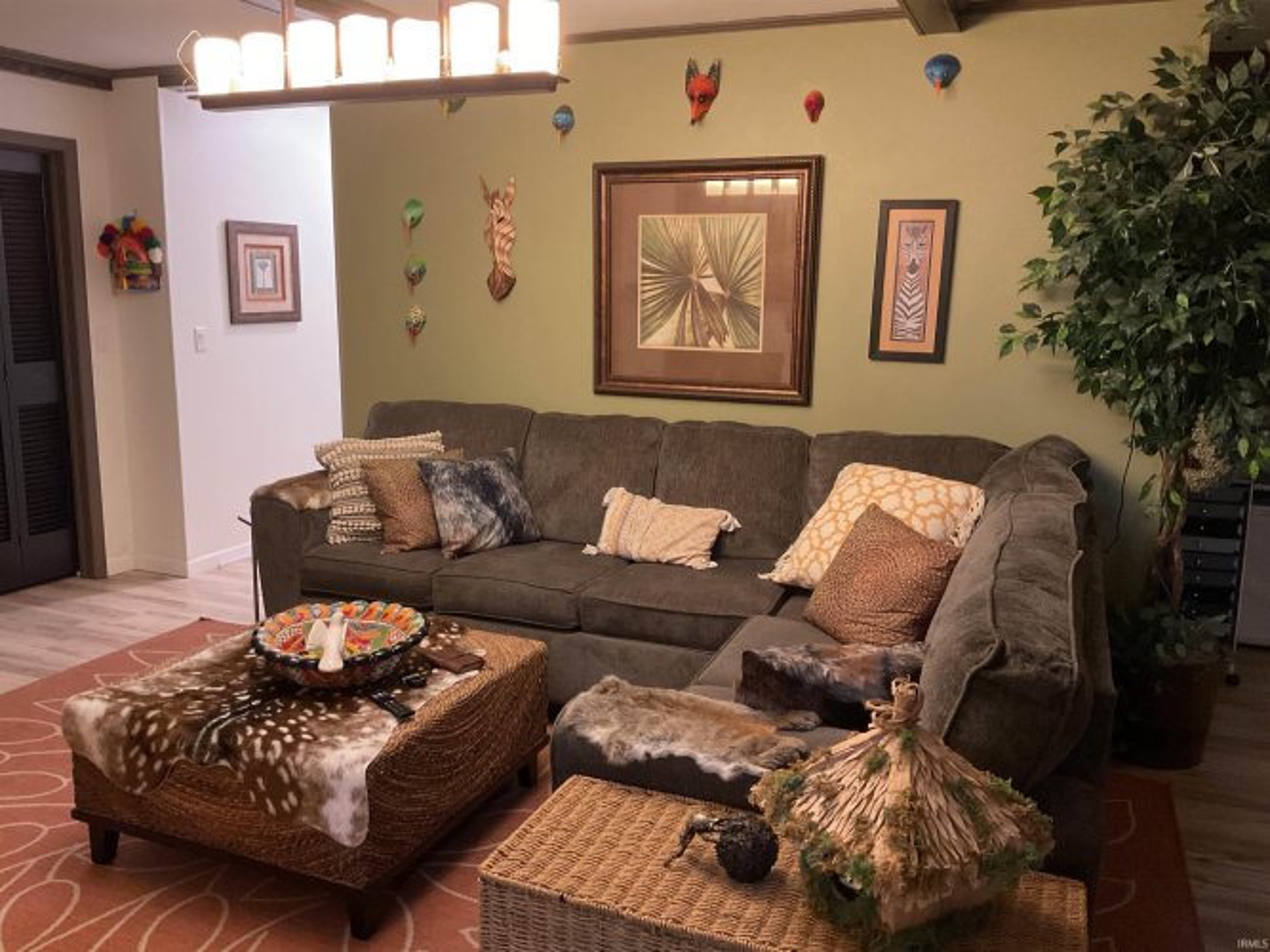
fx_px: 1064
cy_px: 476
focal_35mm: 29
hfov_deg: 61.7
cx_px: 635
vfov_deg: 48.2
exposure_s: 1/30
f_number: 1.8
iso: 320
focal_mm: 3
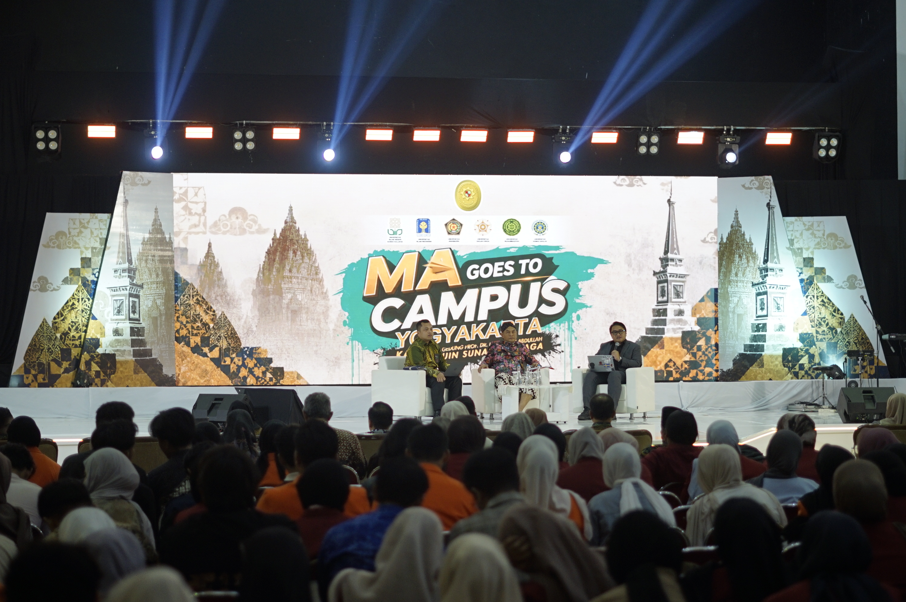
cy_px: 301
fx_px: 1886
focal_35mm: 75
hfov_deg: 27.0
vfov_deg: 18.1
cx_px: 453
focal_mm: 50
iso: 320
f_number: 1.8
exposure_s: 1/100
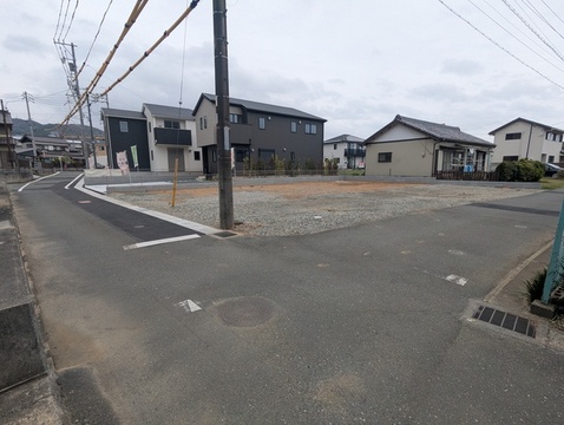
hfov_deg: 94.4
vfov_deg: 78.3
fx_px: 261
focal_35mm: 16
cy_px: 212
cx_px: 282
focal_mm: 2.35
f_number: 2.2
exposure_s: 1/434
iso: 53
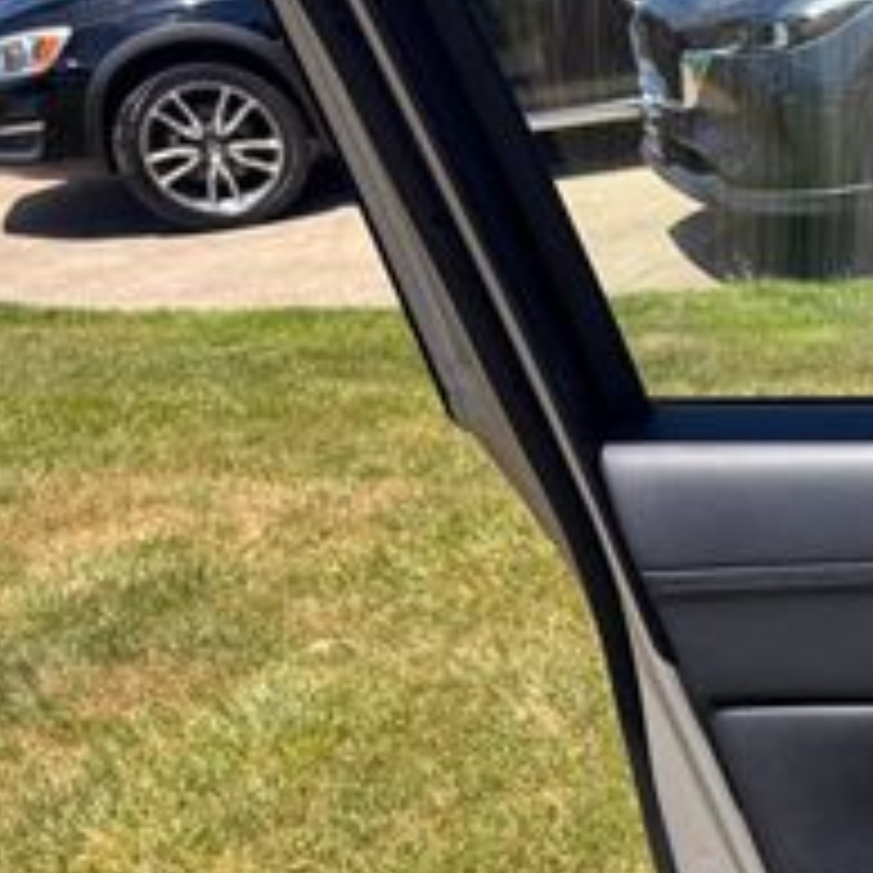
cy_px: 612
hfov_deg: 21.6
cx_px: 1220
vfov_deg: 24.5
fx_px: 1997
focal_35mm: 70
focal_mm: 6.76
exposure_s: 1/1869
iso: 80
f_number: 1.78
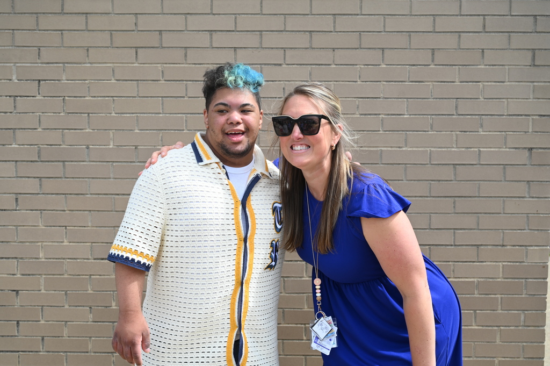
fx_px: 641
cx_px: 275
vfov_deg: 31.8
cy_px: 183
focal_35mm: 42
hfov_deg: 46.4
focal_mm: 42
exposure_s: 1/250
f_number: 6.3
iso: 100
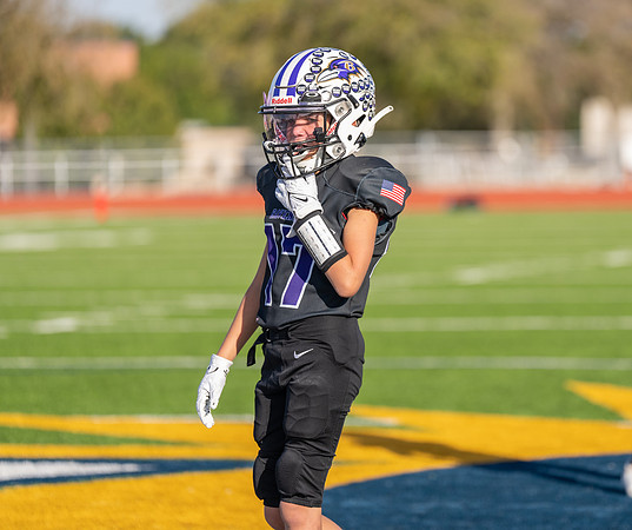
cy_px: 233
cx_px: 429
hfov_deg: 9.2
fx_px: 3911
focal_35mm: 205
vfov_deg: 7.7
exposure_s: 1/2000
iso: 200
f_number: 2.8
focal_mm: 156
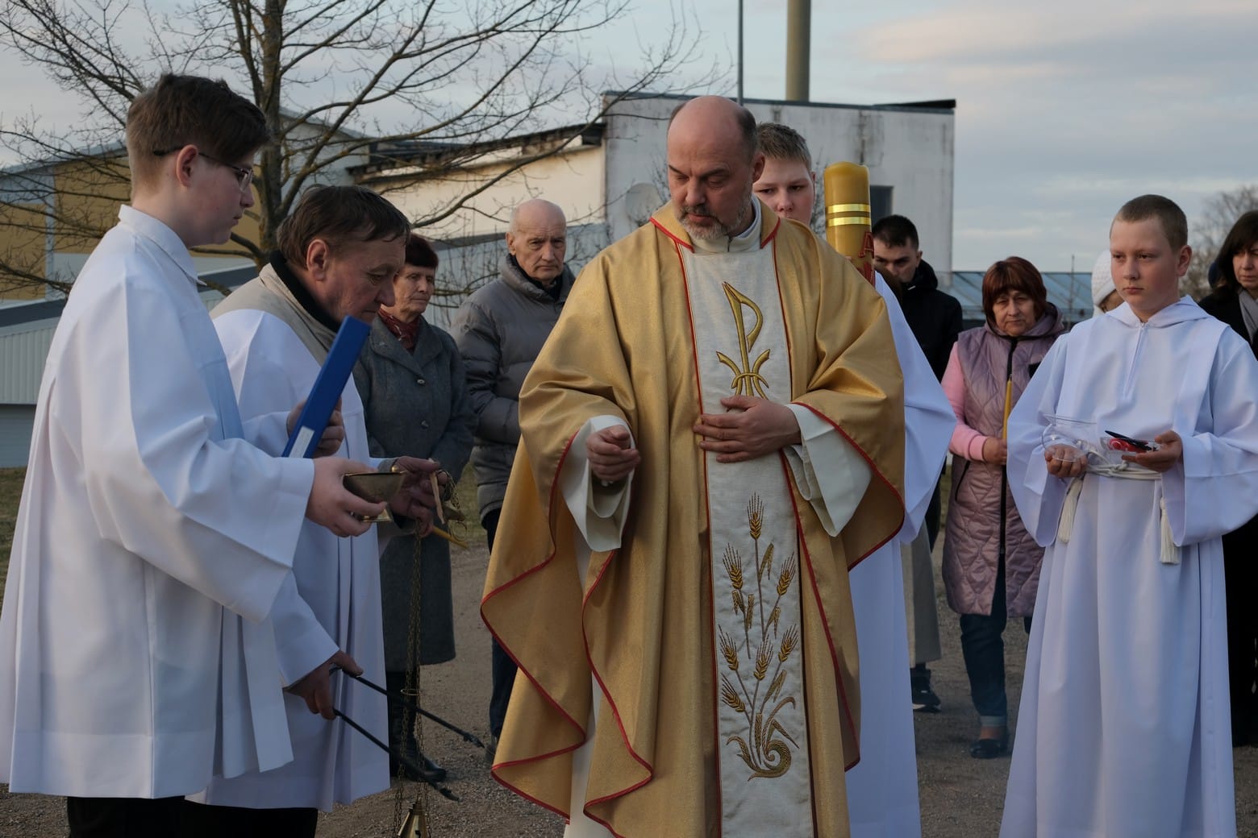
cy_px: 419
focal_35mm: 83
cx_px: 629
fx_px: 2900
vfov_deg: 16.5
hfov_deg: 24.5
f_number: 8
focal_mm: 55
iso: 320
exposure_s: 1/150
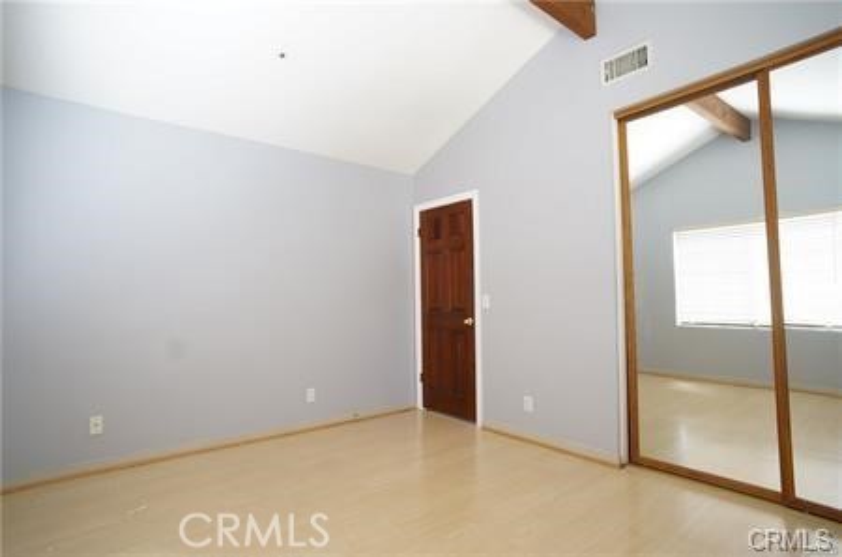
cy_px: 278
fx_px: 560
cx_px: 421
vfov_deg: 52.9
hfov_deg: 73.9
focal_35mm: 24
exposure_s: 1/5
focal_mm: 16
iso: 200
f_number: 6.3
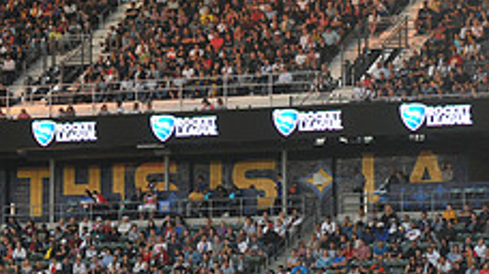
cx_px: 71
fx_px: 3383
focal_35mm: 261
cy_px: 238
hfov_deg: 8.2
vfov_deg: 4.6
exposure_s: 1/800
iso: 640
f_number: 2.8
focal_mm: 98
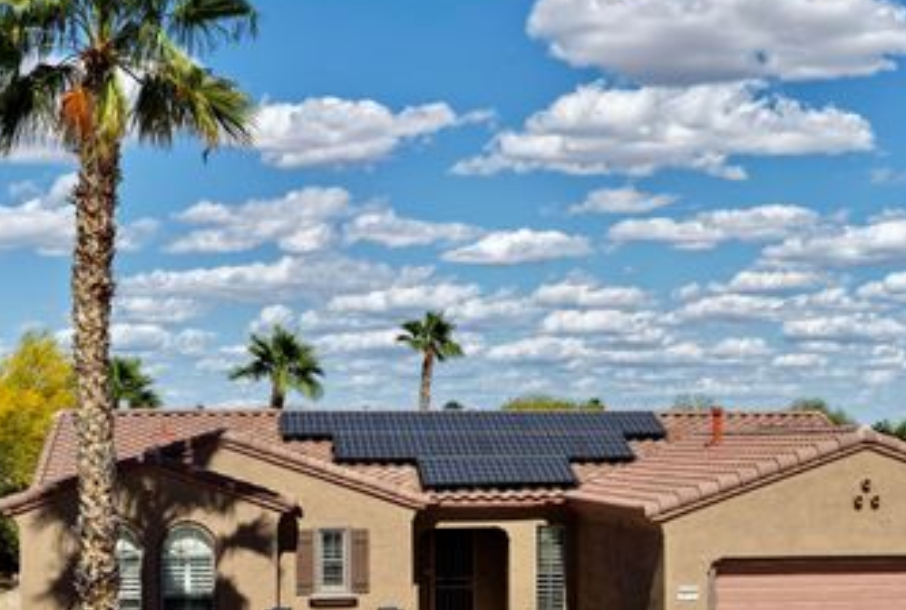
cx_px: 506
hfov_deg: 46.2
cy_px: 376
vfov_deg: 32.0
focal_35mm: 42
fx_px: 1060
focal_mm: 14.45
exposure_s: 1/2000
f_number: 2.8
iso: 125
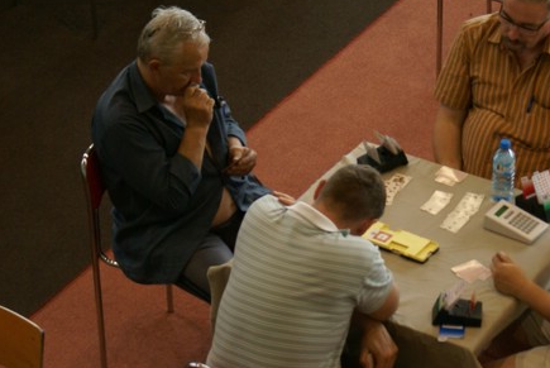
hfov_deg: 12.1
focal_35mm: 169
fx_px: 2584
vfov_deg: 8.1
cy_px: 201
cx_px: 437
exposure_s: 1/50
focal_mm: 70
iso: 400
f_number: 5.6
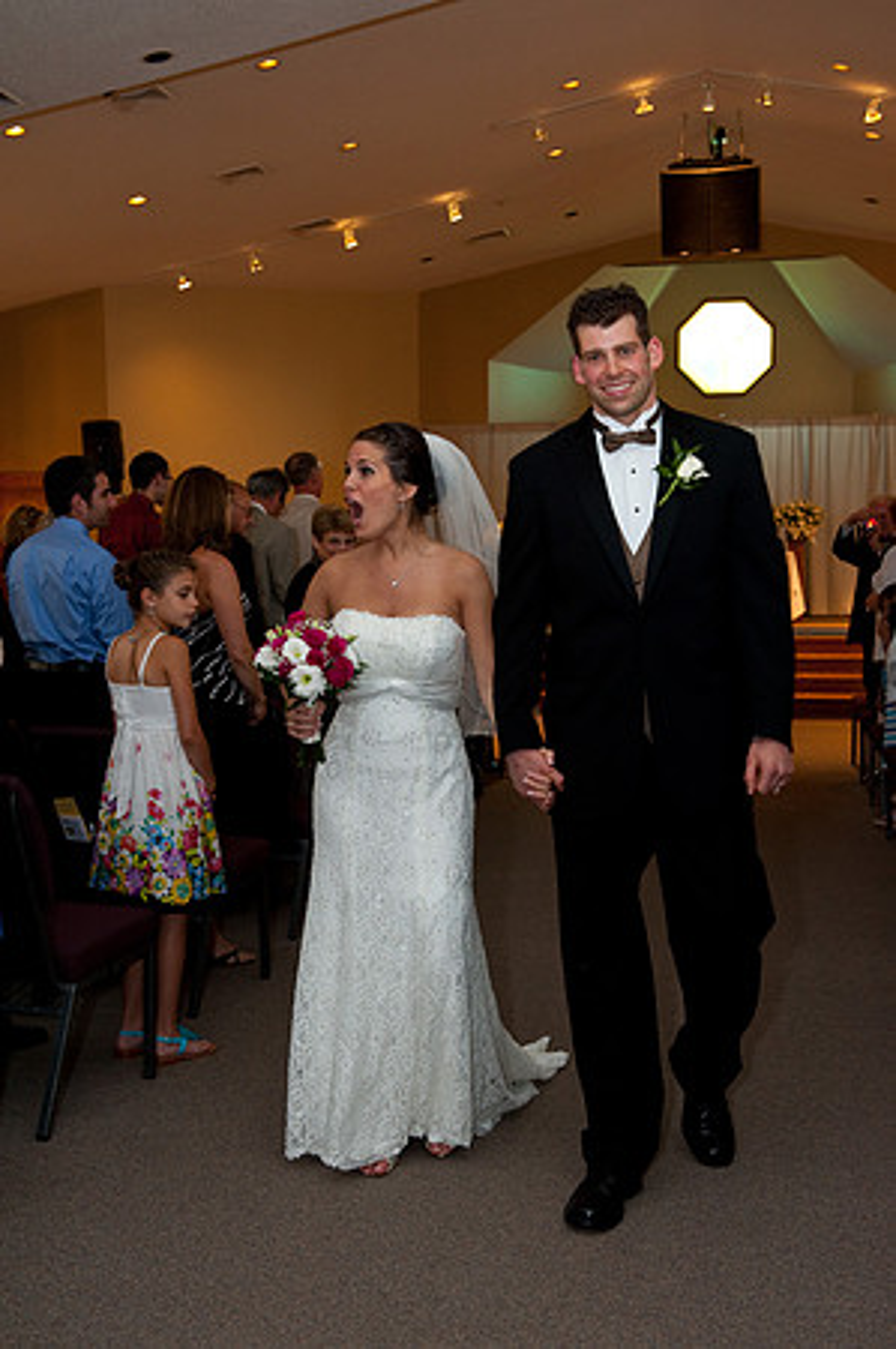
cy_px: 674
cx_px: 448
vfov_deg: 43.6
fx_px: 1684
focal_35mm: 45
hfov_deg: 29.8
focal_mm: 45
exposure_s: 1/60
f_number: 5.6
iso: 1250
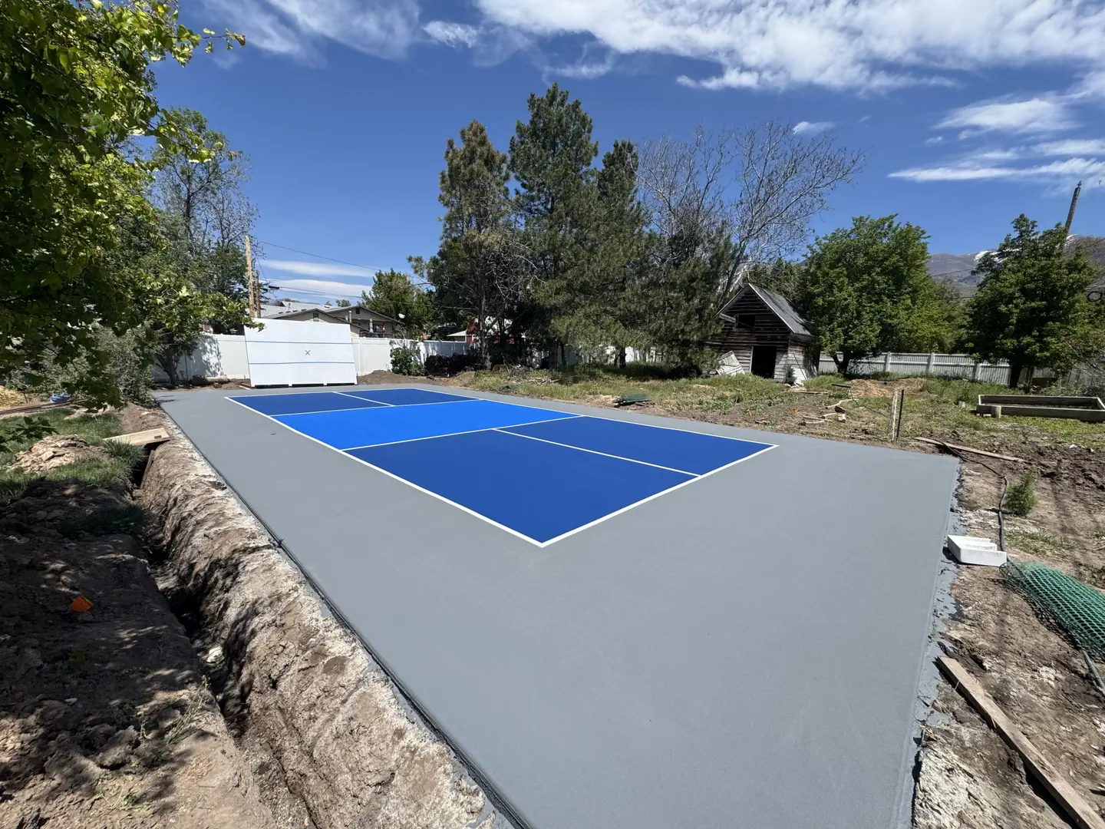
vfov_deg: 85.7
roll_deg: -1.7
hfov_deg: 102.1
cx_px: 552
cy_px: 414
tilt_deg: -8.6
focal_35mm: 14
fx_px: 447
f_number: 2.2
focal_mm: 2.22
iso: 50
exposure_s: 1/2208
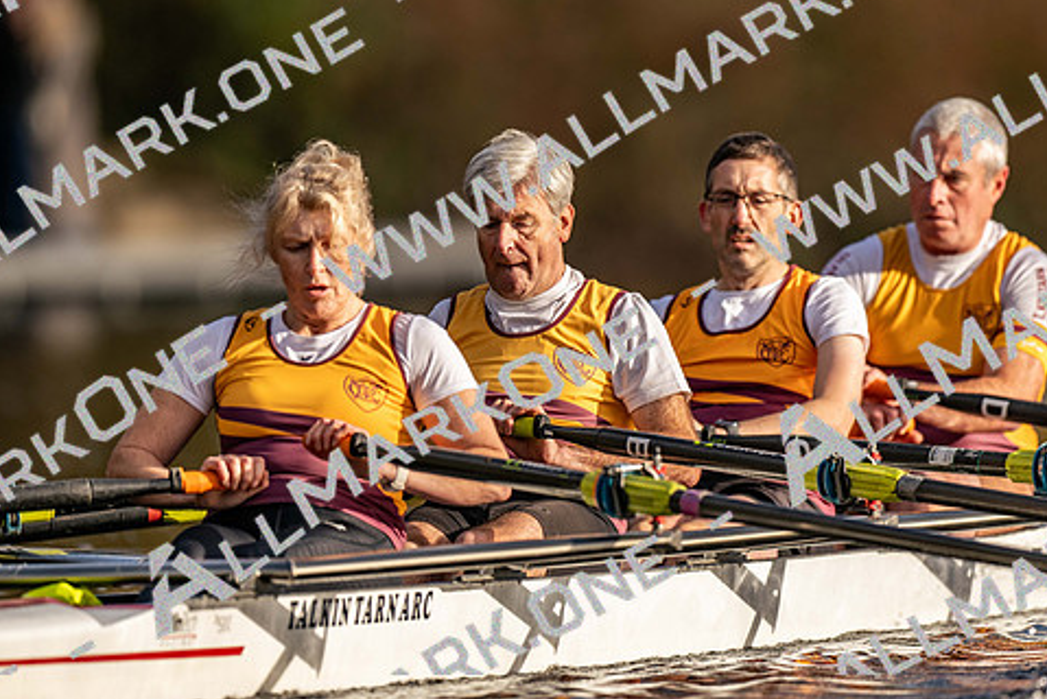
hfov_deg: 2.8
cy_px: 300
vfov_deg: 1.9
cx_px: 592
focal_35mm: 726
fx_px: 21126
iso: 280
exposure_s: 1/2500
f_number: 4
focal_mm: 600
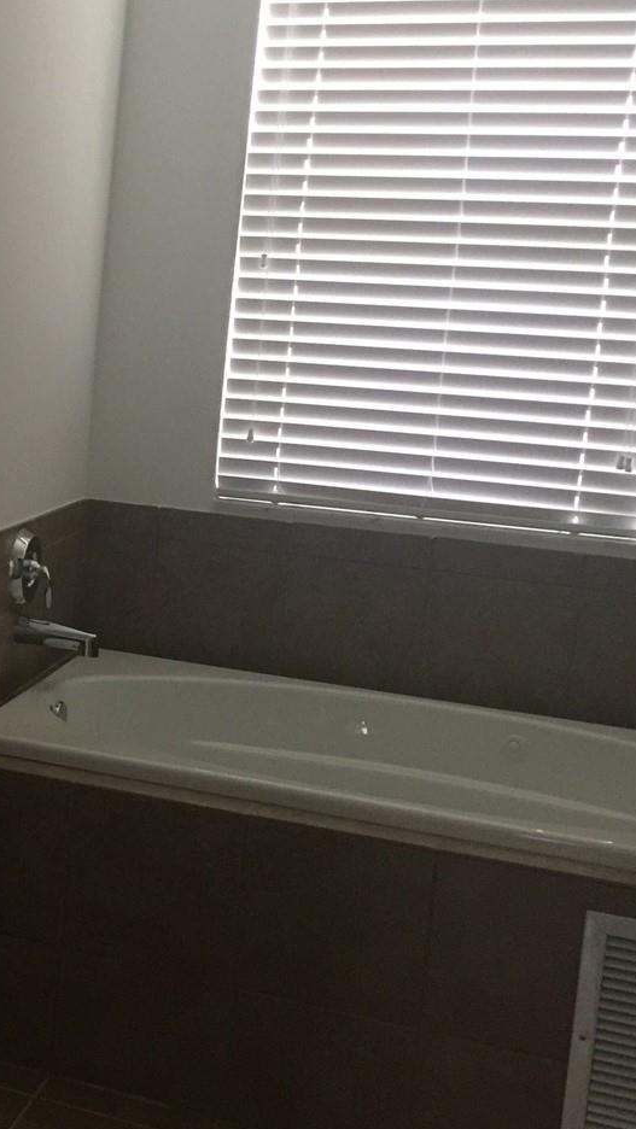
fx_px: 1618
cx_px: -167
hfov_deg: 20.5
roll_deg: -3.7
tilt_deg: -8.4
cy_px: 530
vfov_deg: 38.5
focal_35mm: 54
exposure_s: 1/15
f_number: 2.2
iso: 160
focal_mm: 4.15
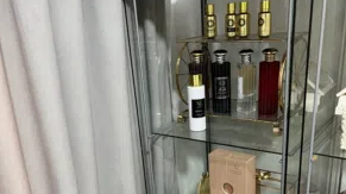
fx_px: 357
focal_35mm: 39
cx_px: 174
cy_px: 156
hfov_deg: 51.7
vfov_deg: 29.6
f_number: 1.6
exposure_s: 1/50
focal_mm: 5.1
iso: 200
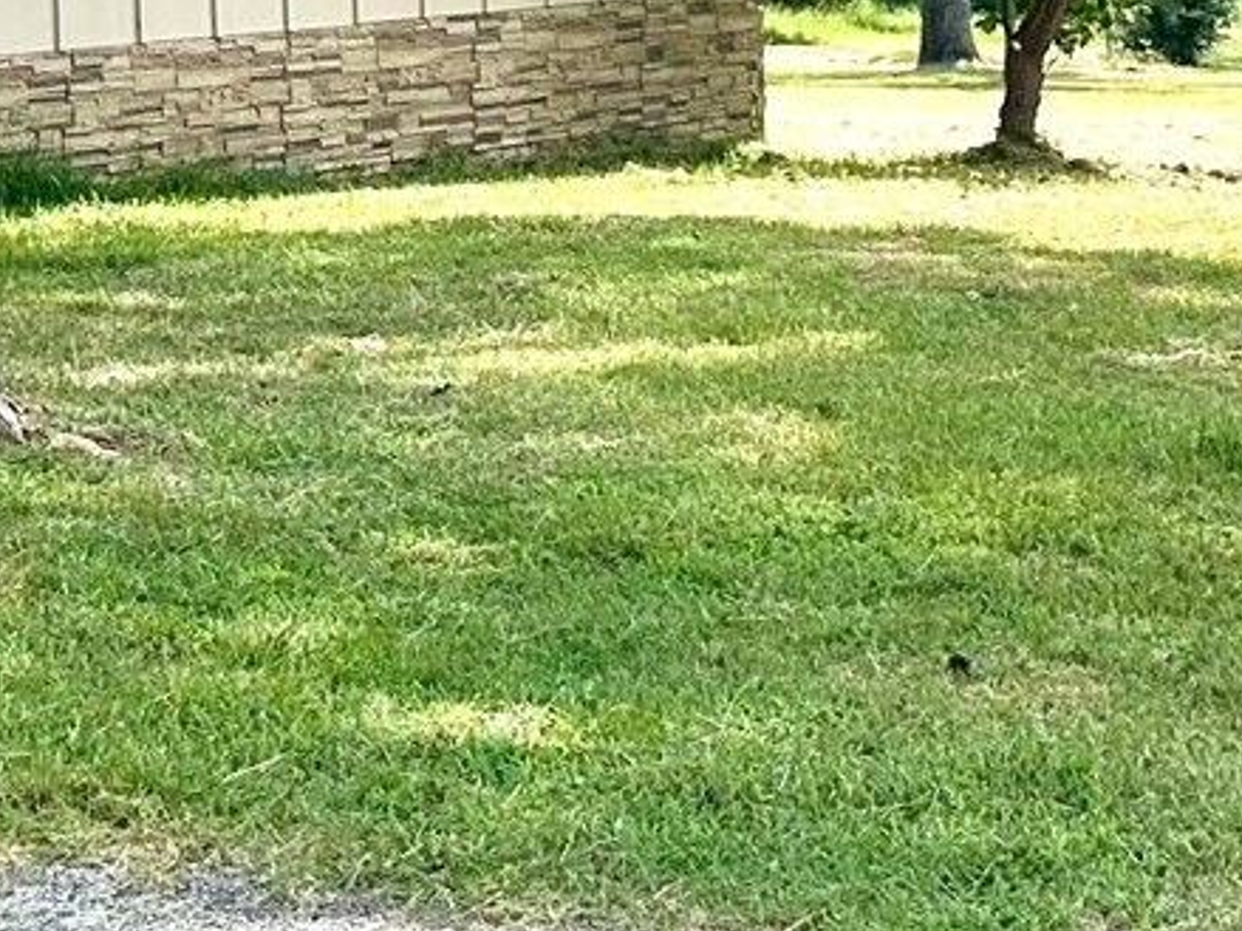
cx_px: 1191
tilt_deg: -5.9
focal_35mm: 112
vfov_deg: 13.1
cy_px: 125
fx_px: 4017
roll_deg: +0.7
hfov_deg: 17.2
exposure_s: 1/3472
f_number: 1.78
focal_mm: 6.86
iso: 80
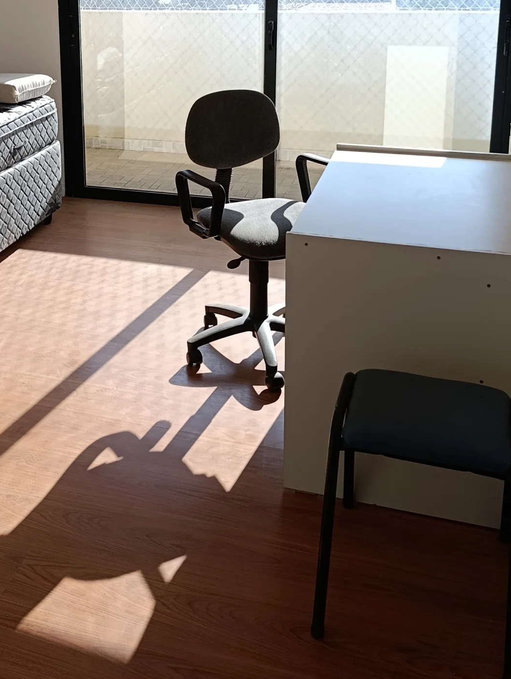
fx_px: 825
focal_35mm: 42
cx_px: 138
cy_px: 143
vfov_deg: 42.8
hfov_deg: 33.8
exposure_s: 1/168
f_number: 1.65
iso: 50
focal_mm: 6.11
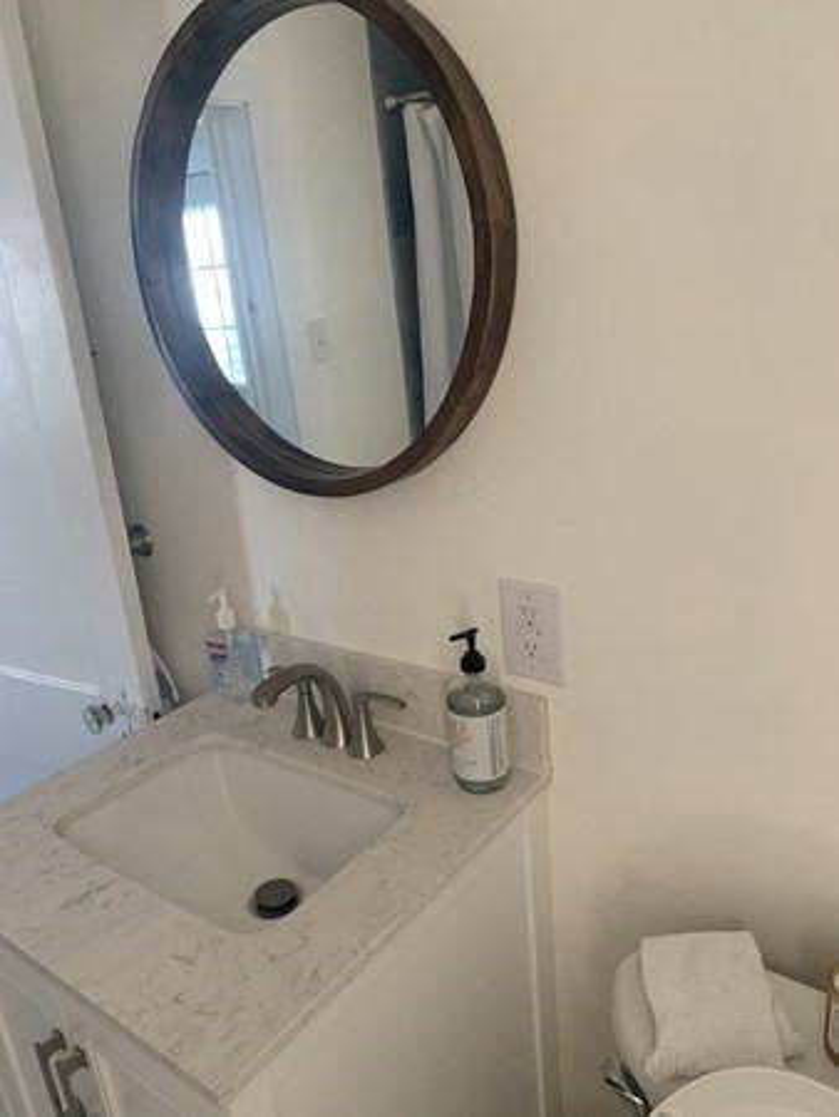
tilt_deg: -16.6
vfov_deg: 67.3
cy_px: 558
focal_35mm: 26
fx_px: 839
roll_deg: +6.0
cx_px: 420
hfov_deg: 53.1
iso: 100
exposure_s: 1/60
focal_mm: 4.25
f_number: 1.8
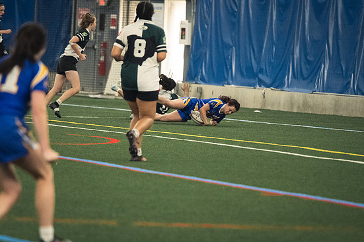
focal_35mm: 316
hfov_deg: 6.5
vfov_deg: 4.3
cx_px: 178
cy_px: 123
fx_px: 3191
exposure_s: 1/500
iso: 8000
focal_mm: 200
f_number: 2.8
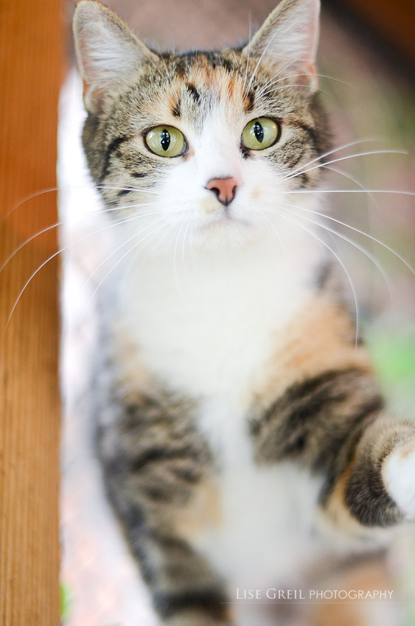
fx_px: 1303
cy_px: 313
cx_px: 208
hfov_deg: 18.1
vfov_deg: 27.0
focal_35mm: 75
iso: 400
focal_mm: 50
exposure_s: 1/640
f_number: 1.4
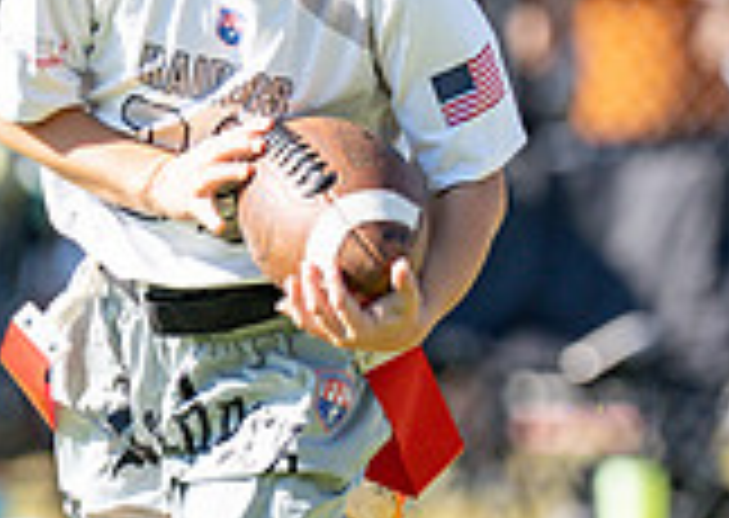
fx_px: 17128
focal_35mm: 829
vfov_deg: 1.7
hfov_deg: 2.4
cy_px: 180
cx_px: 332
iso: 250
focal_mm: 175
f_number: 2.8
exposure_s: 1/3200
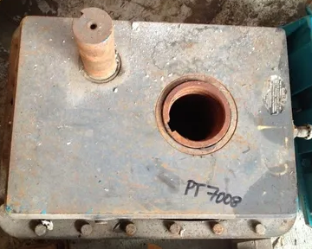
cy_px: 124
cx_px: 150
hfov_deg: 47.9
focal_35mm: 38
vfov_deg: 39.2
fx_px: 351
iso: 250
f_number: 2.4
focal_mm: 4.28
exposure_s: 1/20
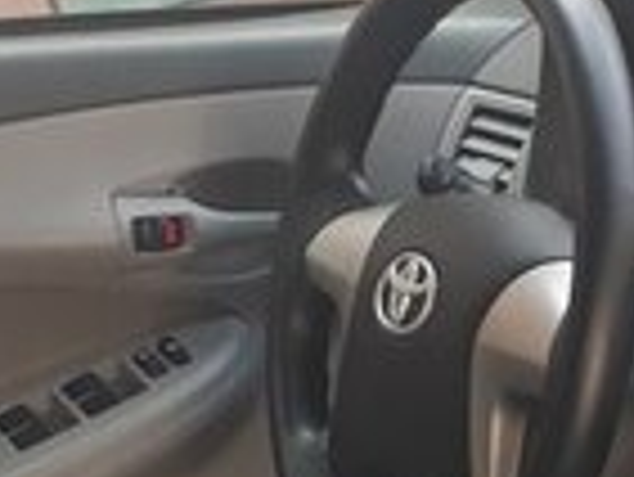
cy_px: 1082
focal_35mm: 126
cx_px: 926
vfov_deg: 10.4
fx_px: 2310
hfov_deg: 14.6
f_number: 1.9
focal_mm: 3.6
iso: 50
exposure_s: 1/100
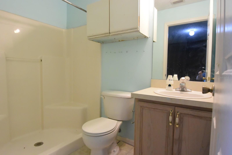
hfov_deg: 84.0
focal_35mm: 20
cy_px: 78
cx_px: 116
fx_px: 129
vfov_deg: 61.9
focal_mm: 7.5
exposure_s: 1/60
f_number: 3.8
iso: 2800
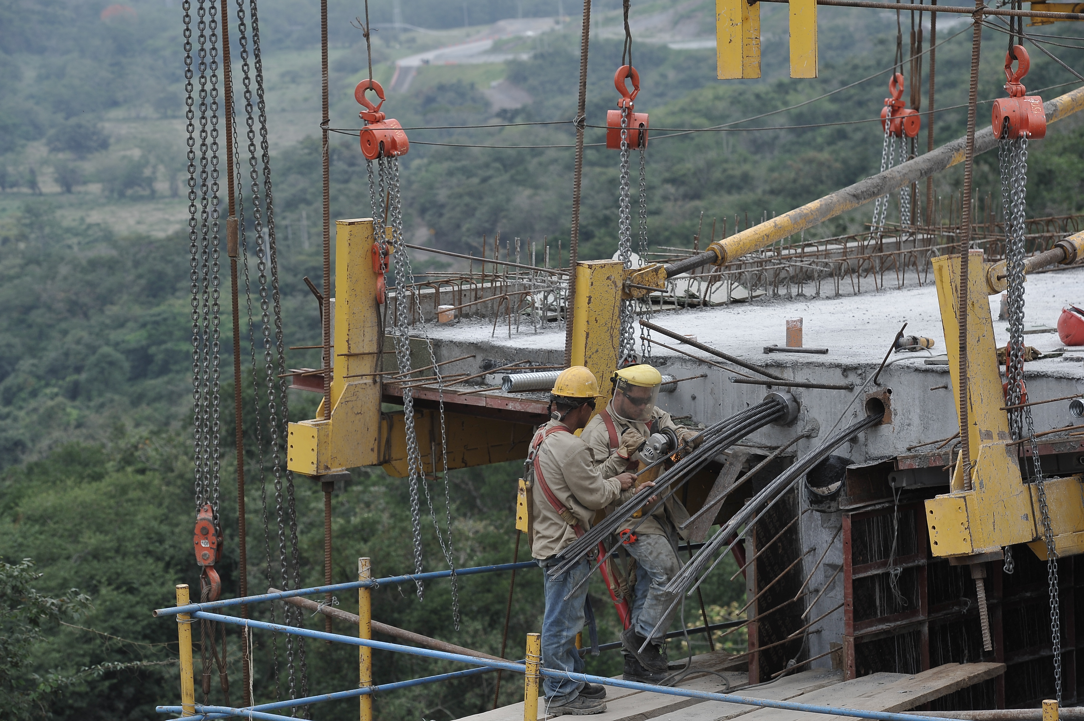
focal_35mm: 122
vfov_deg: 11.2
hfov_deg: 16.8
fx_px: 3671
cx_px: 542
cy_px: 360
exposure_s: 1/500
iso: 400
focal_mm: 122
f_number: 8
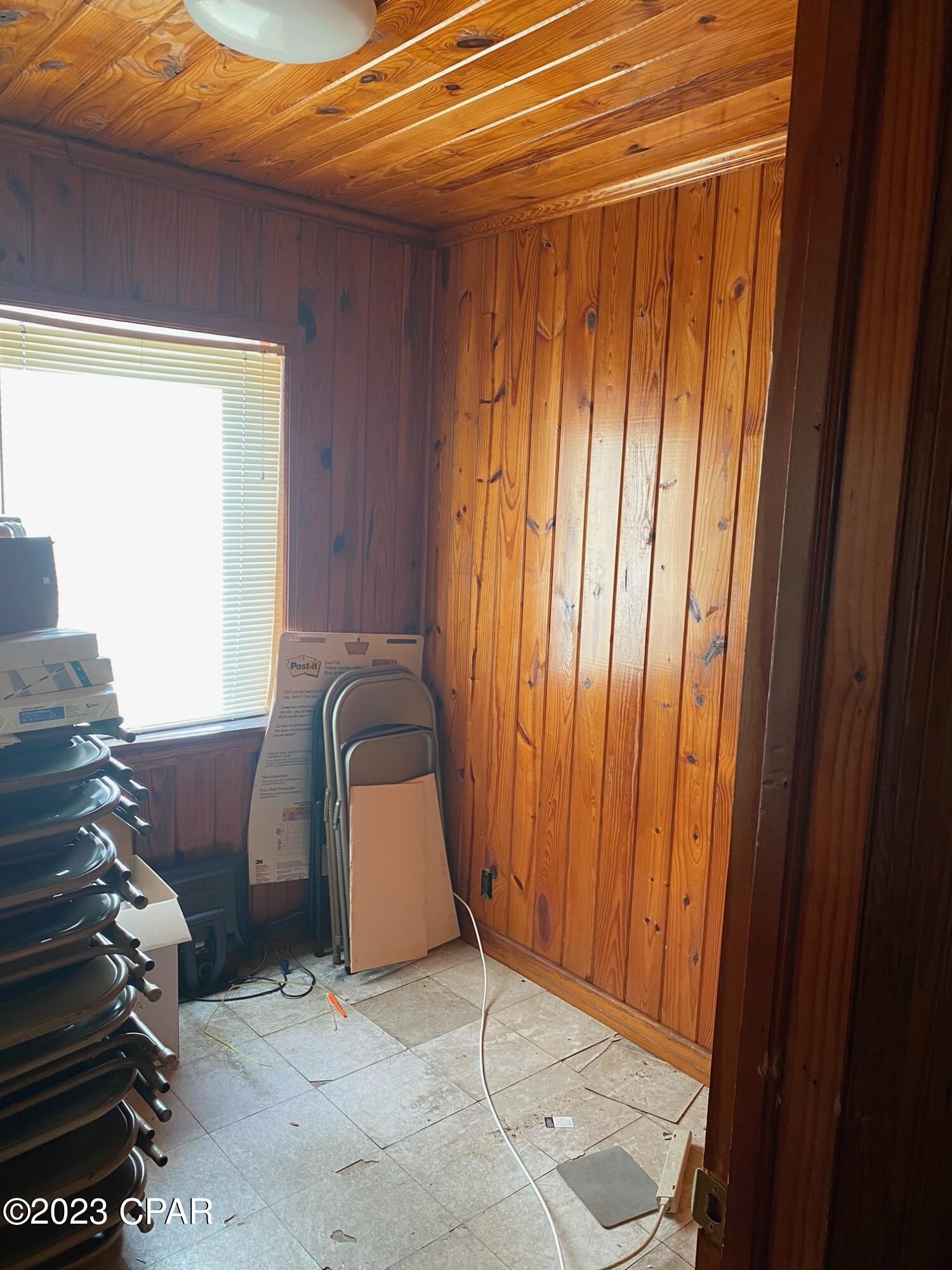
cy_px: 635
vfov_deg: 67.3
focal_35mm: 26
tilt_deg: -7.9
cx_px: 476
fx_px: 953
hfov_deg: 53.1
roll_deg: -1.3
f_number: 1.8
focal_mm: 4.25
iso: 125
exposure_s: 1/88
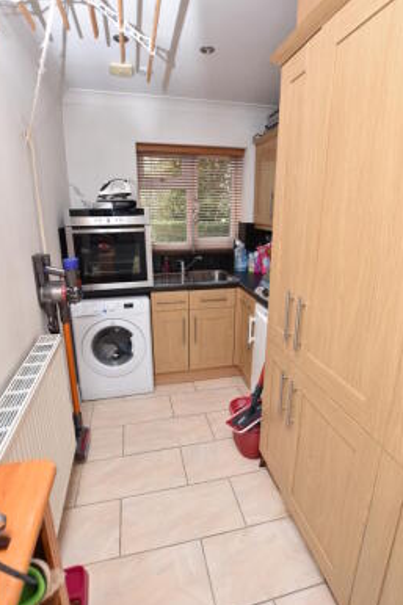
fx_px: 286
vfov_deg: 93.3
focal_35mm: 17
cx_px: 209
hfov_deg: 70.4
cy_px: 291
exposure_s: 1/60
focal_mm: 10
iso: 100
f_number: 4
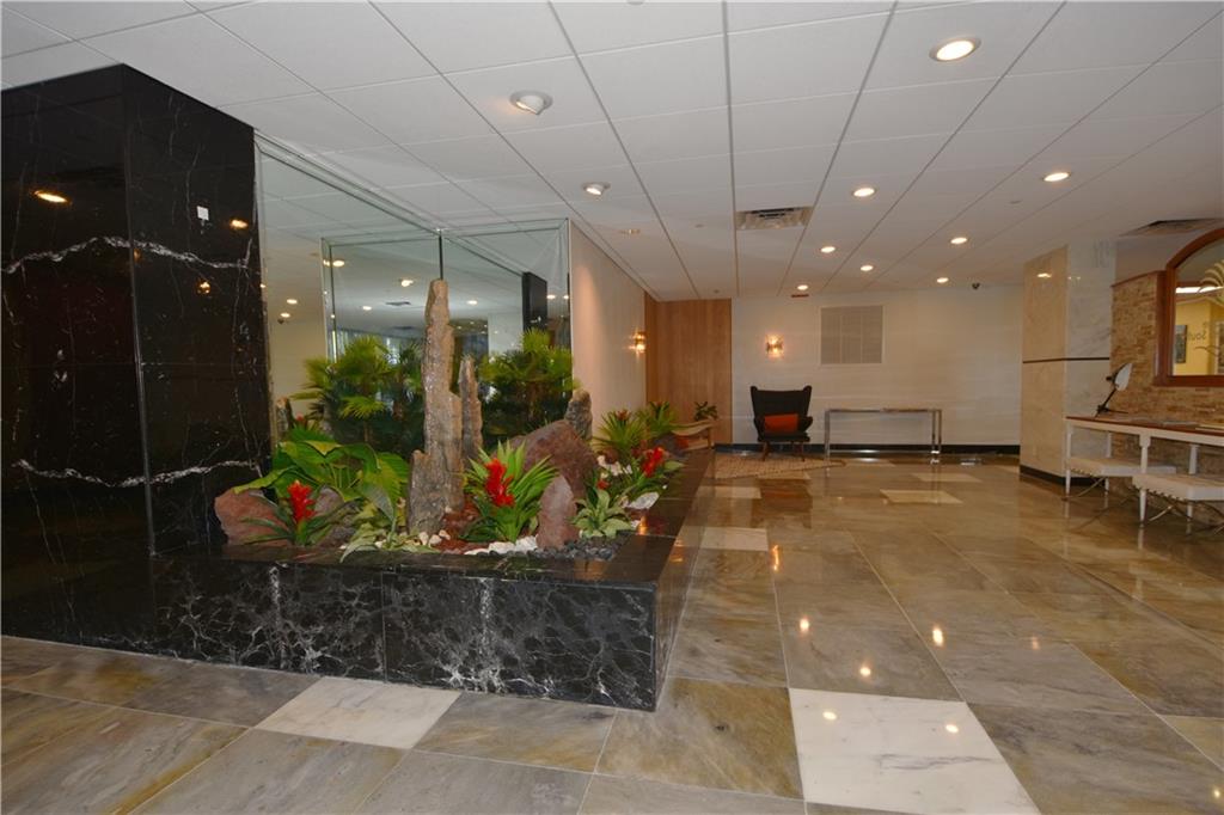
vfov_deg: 72.0
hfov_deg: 95.0
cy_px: 408
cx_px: 612
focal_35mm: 16
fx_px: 561
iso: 200
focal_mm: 11
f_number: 5
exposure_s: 1/60
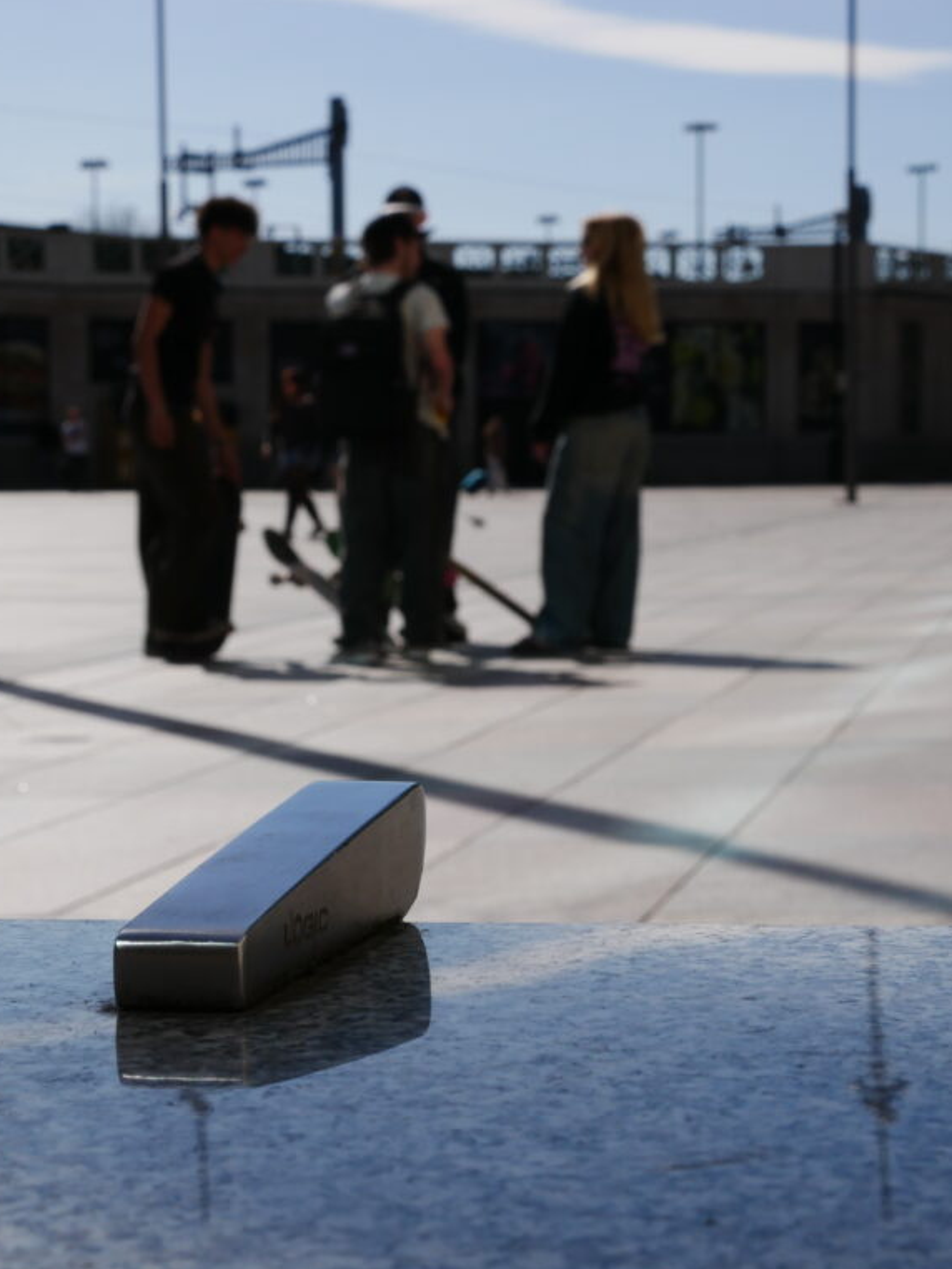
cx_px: 350
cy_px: 637
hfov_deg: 17.1
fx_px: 3152
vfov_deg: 22.8
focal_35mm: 86
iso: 200
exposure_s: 1/500
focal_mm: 32
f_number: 11
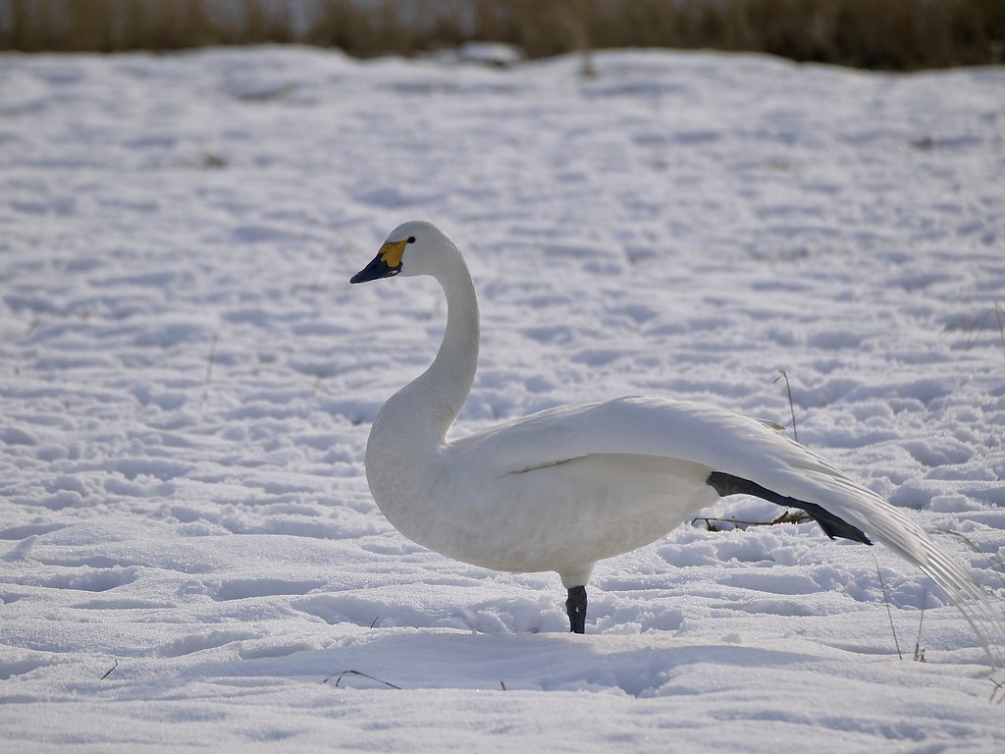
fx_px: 17420
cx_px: 502
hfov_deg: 3.3
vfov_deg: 2.5
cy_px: 377
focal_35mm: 600
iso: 100
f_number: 6.3
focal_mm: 300
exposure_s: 1/1000
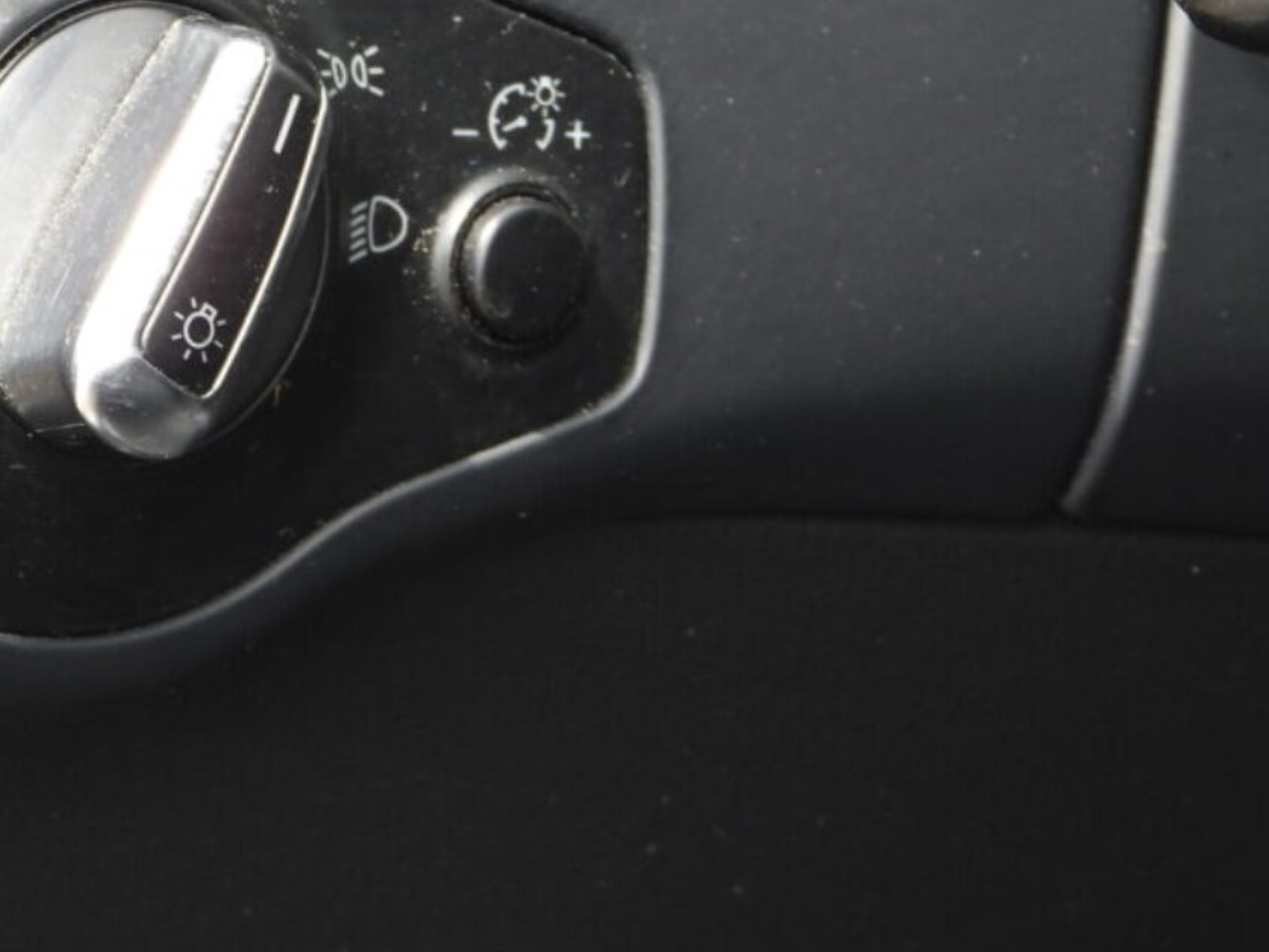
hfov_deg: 4.4
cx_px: 73
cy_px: 129
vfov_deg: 3.3
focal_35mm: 449
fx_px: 16465
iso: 160
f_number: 4.5
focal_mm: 42.2
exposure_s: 1/125
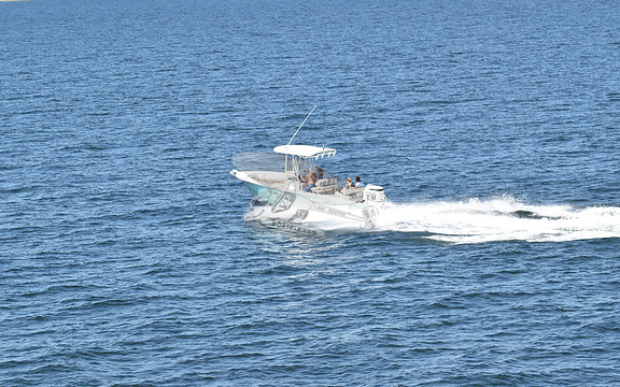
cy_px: 194
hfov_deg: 13.9
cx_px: 309
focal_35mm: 151
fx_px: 2551
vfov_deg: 8.7
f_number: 8
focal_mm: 98
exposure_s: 1/1000
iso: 400
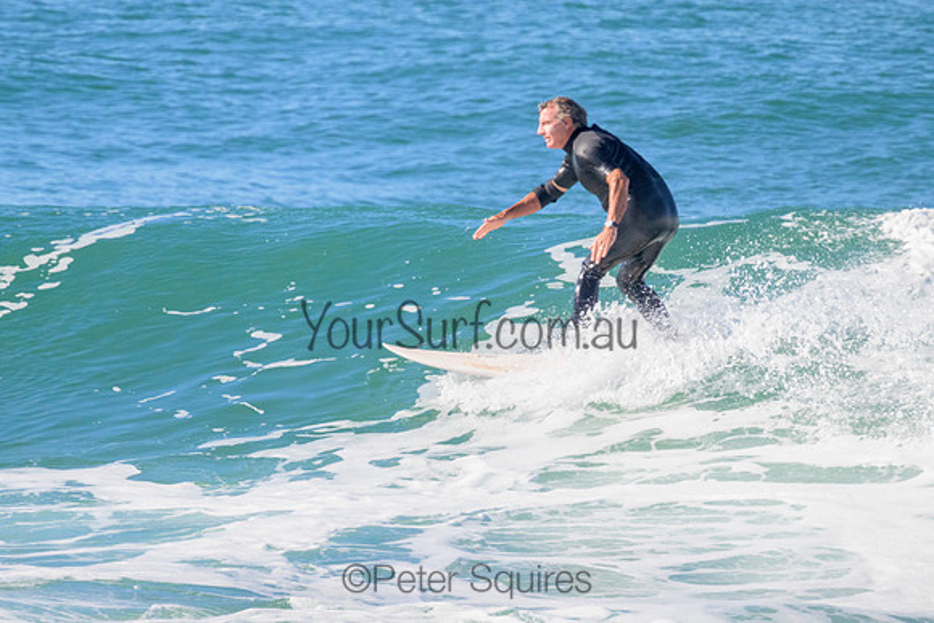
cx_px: 410
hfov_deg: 1.9
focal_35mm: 1097
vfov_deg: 1.3
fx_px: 28466
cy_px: 286
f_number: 11
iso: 1600
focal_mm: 800
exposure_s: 1/2000
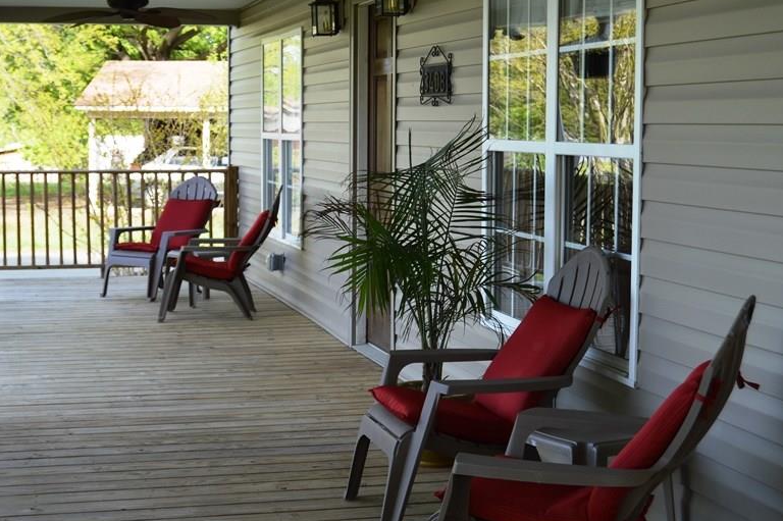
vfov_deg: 21.2
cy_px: 241
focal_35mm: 64
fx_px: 1391
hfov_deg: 31.4
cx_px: 357
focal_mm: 32
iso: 140
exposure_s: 1/125
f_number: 5.6
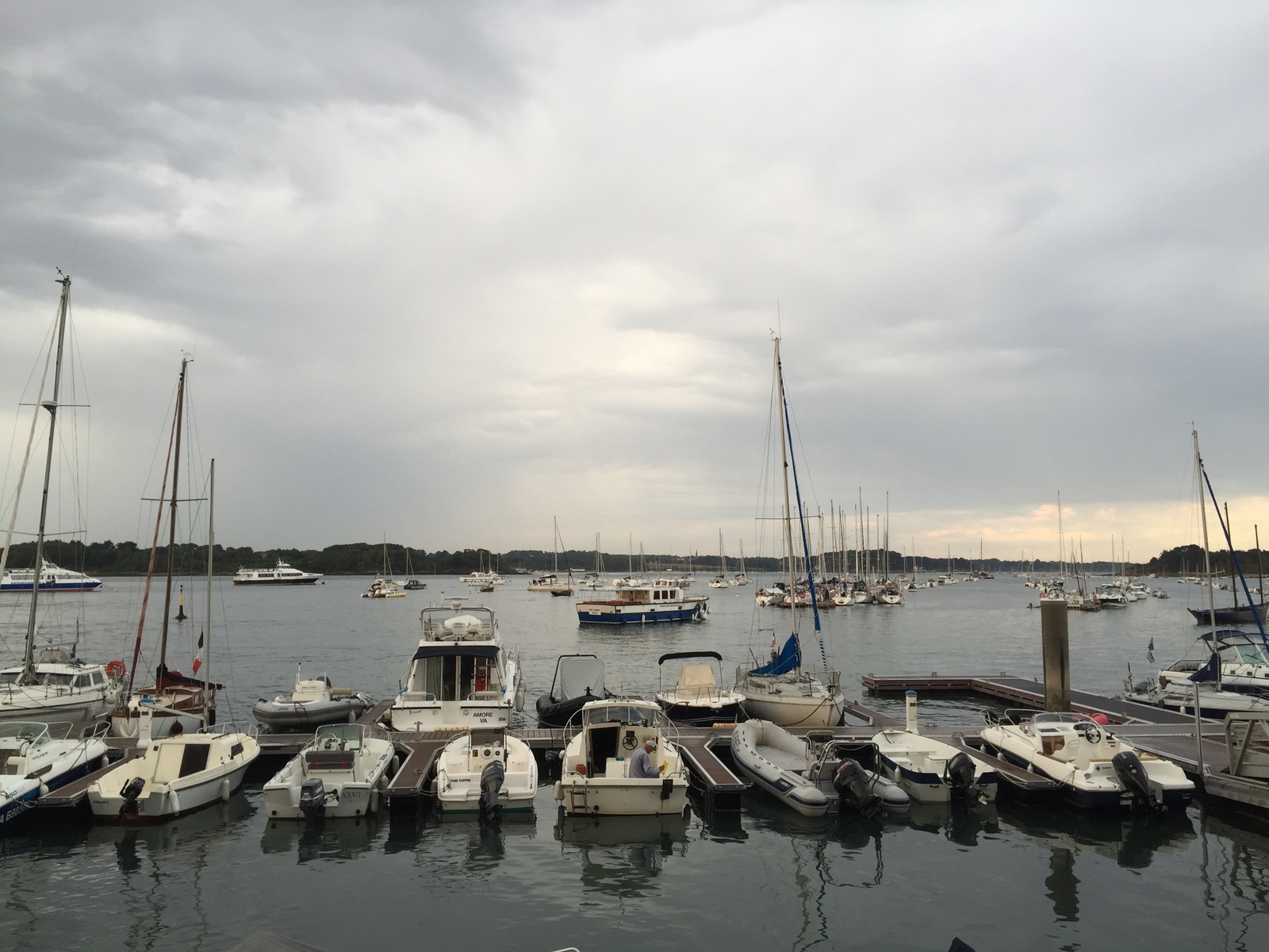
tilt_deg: +5.3
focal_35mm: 29
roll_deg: -0.1
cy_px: 476
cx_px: 634
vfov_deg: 48.2
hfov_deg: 61.7
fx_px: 1063
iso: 32
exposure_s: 1/113
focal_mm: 4.15
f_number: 2.2
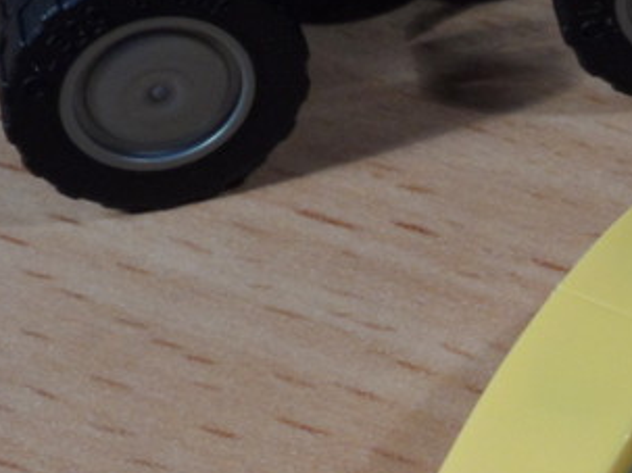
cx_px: 882
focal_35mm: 184
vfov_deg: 8.0
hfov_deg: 10.5
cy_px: 491
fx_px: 3358
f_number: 4.2
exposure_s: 1/45
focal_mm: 10.2
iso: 200
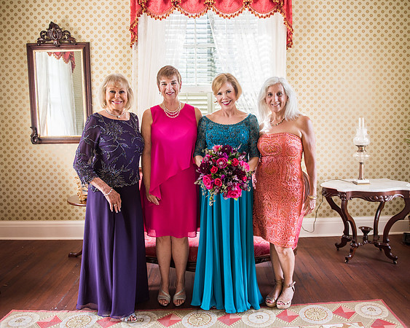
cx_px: 211
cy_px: 160
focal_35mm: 28
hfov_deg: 62.7
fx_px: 336
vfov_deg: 51.9
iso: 200
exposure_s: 1/100
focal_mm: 24
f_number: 2.8
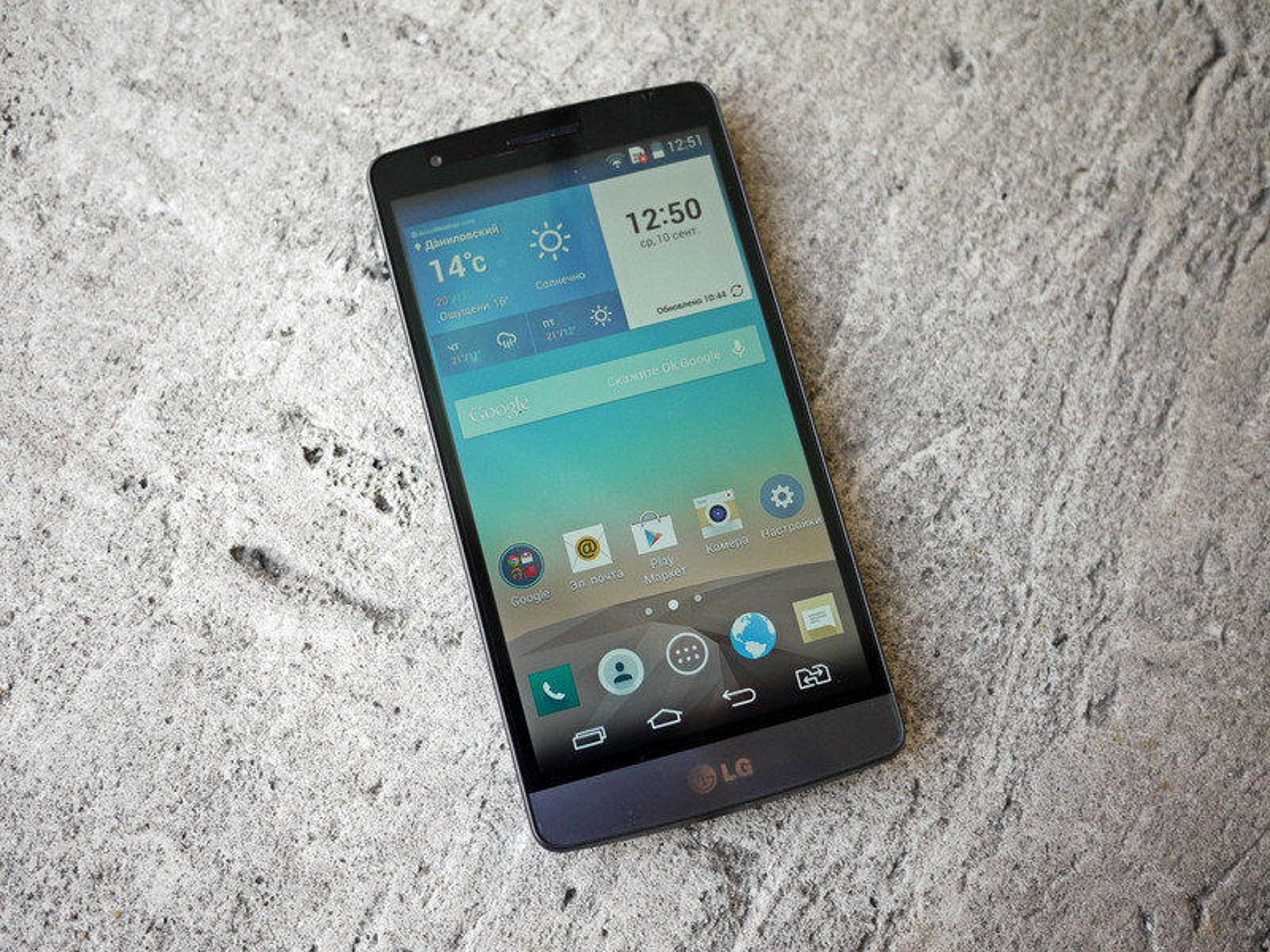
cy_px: 476
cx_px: 635
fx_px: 1468
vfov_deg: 36.0
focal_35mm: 40
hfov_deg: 46.8
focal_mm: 20
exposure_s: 1/1000
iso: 320
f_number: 2
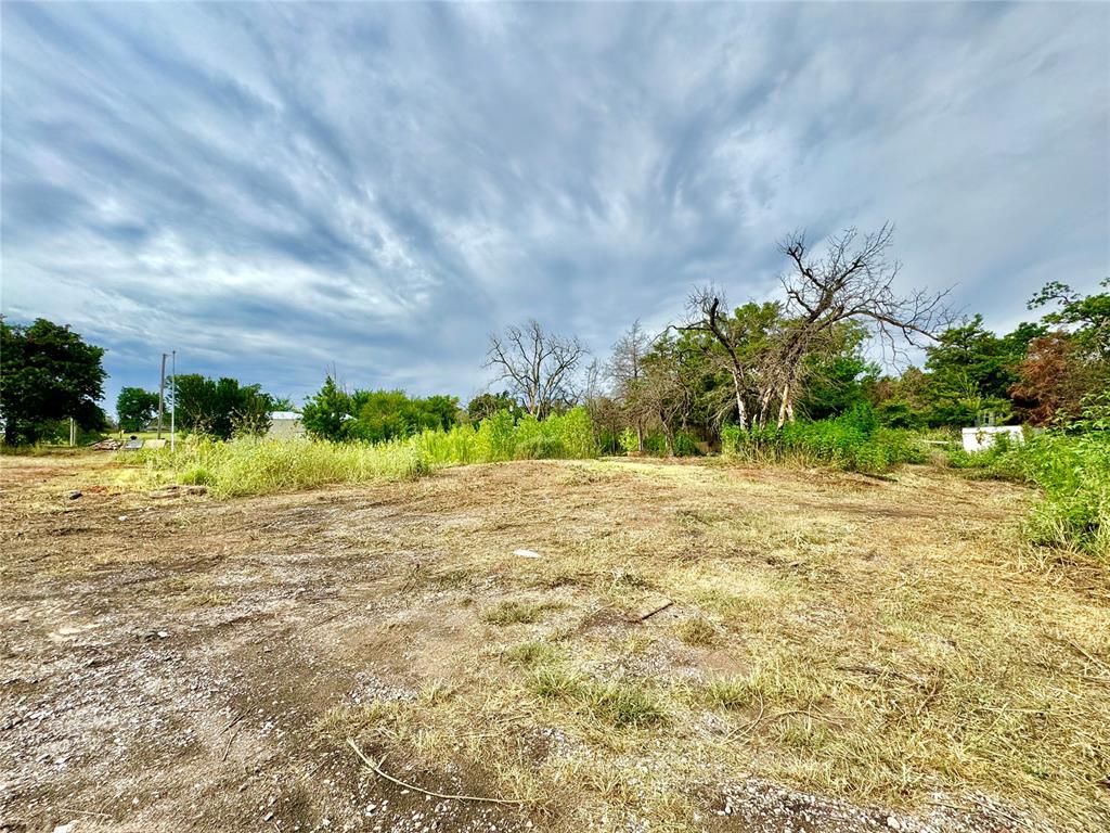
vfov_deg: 85.7
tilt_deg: +3.7
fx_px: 449
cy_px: 416
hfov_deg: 102.1
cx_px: 555
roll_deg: +2.7
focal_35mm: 14
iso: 40
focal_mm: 2.22
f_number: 2.2
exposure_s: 1/1110
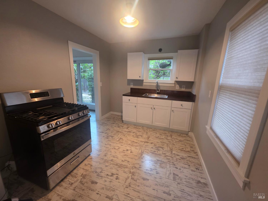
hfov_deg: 106.2
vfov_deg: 89.9
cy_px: 100
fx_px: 101
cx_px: 134
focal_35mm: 13
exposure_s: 1/60
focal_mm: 2.2
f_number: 1.9
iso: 200
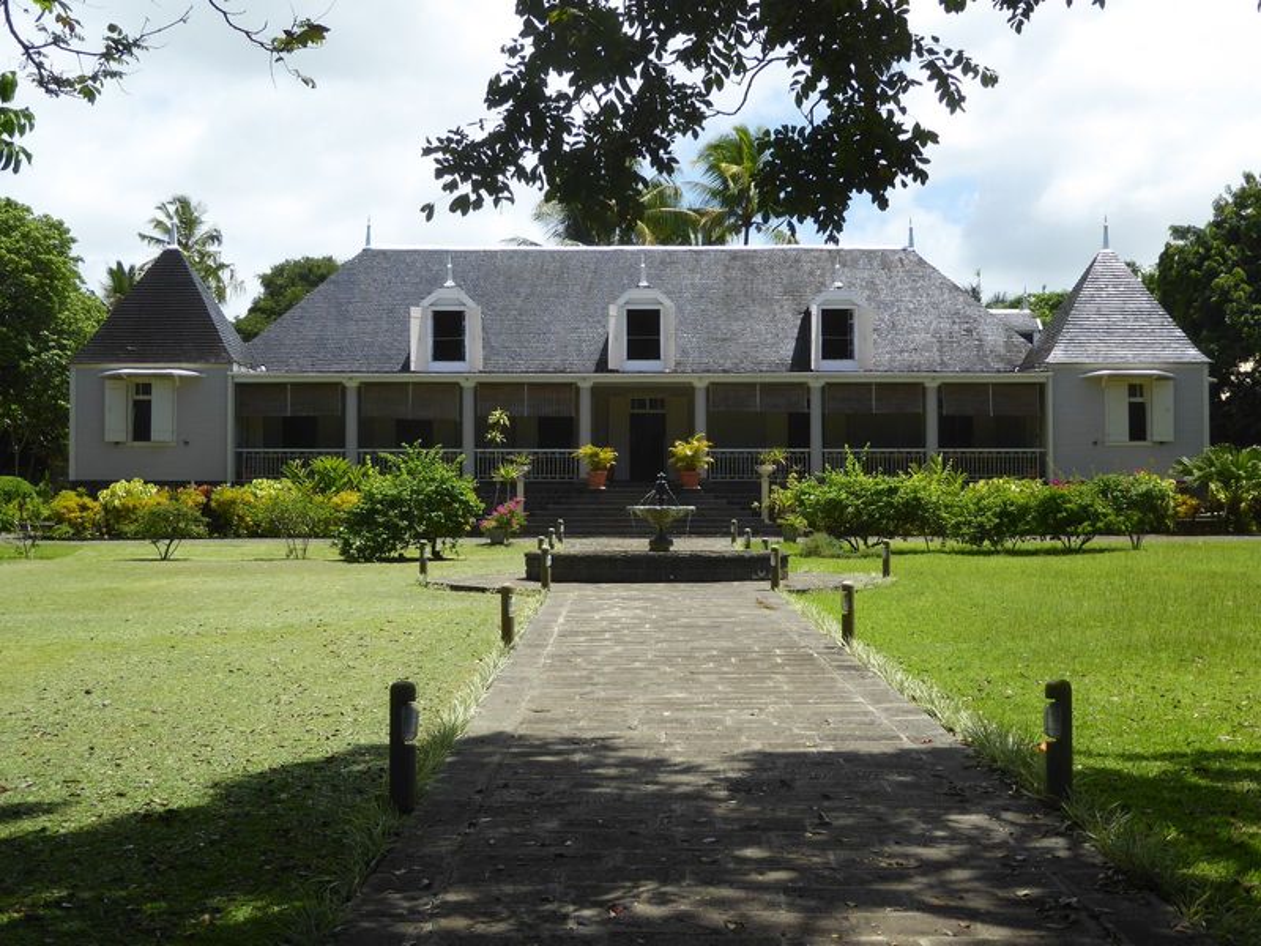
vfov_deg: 29.7
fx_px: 1785
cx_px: 630
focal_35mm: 49
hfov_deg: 38.9
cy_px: 473
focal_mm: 8.4
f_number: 4
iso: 80
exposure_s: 1/500
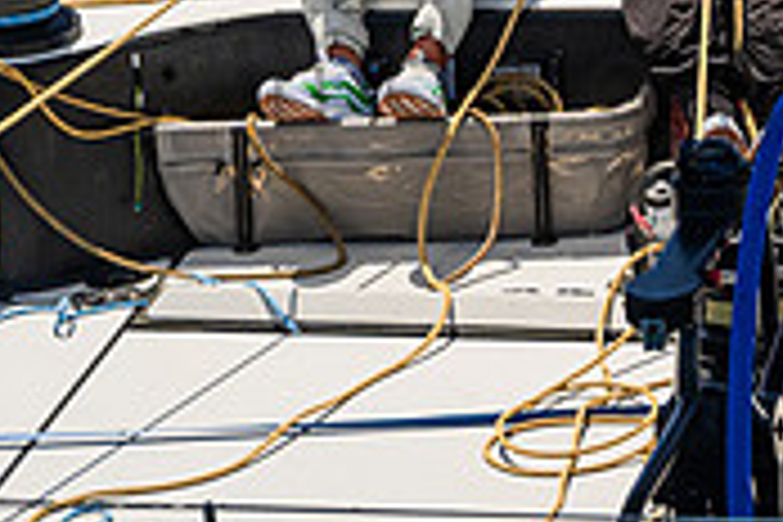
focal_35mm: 351
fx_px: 7634
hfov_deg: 5.8
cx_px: 1148
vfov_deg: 3.9
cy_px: -259
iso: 500
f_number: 8
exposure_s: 1/2000
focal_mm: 105
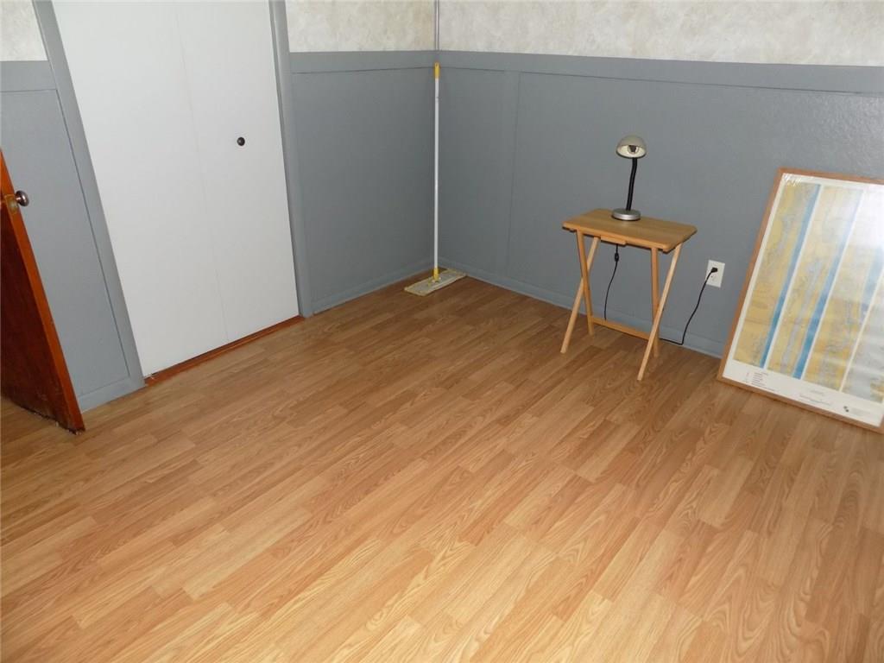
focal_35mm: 23
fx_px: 587
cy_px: 332
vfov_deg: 58.9
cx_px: 442
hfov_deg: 73.9
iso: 220
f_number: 3.1
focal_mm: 4
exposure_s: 1/30
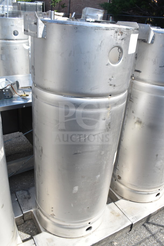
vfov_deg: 61.9
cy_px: 123
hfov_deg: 43.6
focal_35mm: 30
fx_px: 205
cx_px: 82
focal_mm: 20
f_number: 8
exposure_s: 1/250
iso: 200
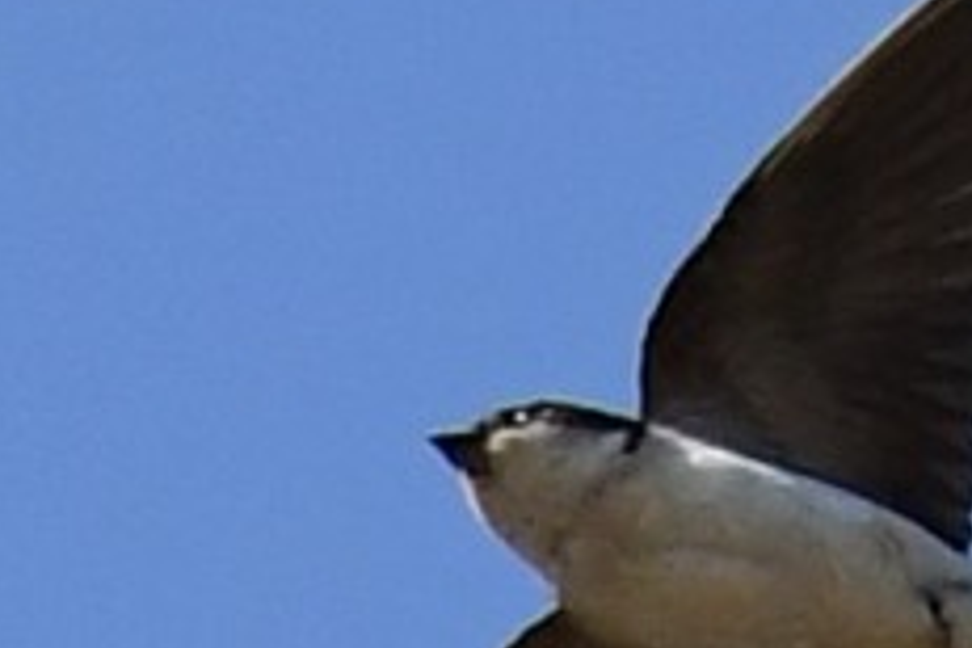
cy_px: 539
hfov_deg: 2.2
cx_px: 896
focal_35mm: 956
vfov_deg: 1.4
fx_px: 25810
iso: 800
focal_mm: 140
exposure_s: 1/4000
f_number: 7.1
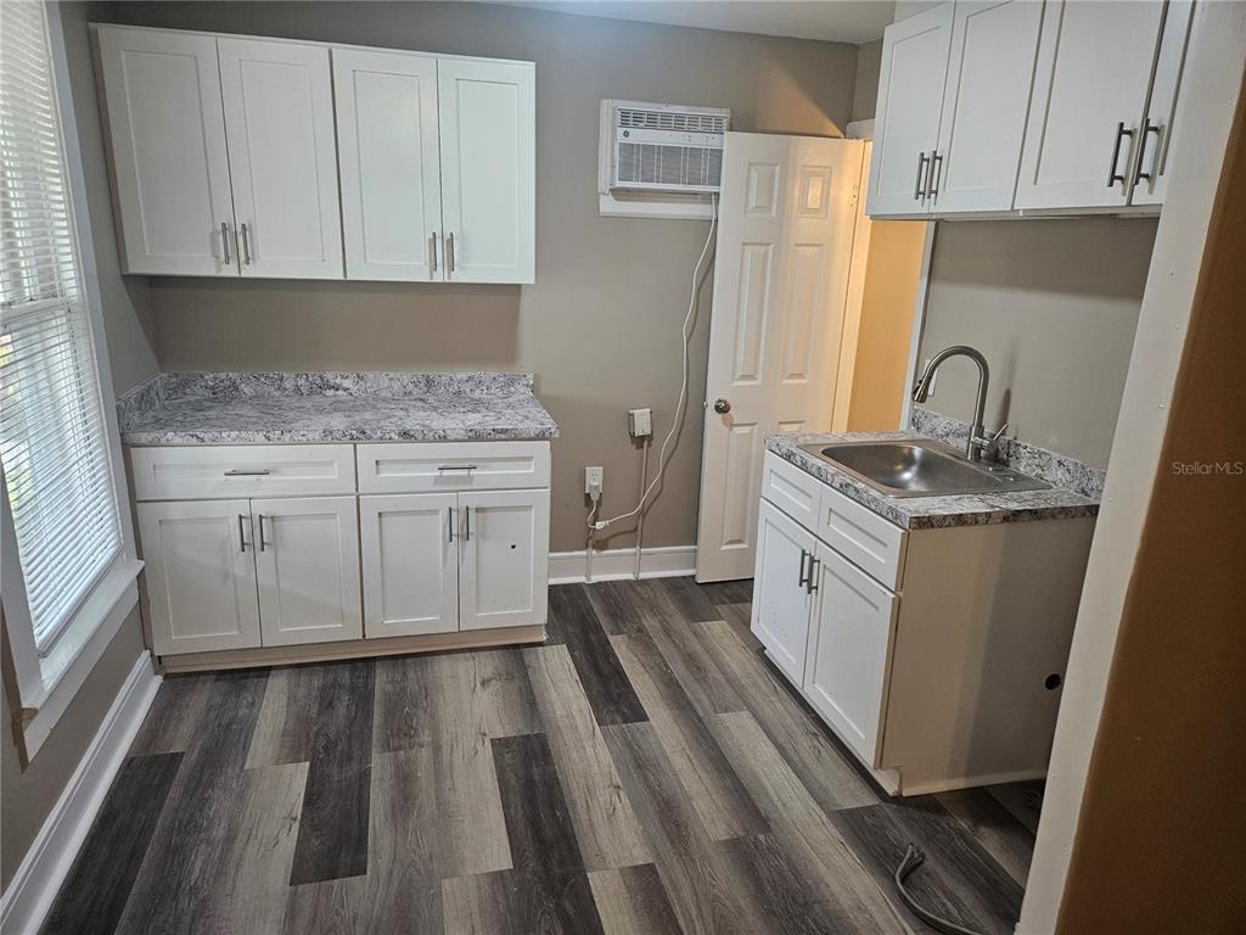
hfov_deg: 73.9
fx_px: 828
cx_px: 623
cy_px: 468
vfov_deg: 58.9
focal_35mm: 23
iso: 200
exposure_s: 1/120
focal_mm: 5.4
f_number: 1.8
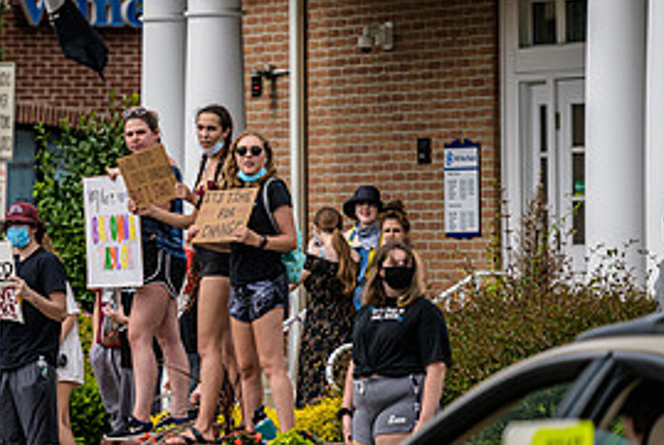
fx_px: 6167
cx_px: -25
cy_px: 229
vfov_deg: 4.1
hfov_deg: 6.1
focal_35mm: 334
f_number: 3.2
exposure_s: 1/3200
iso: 200
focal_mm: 155
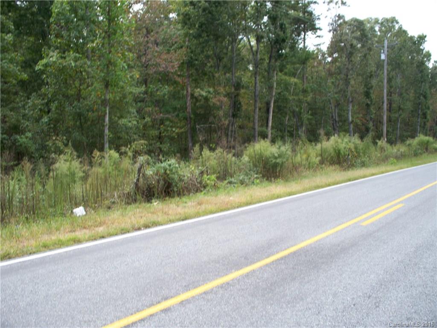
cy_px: 164
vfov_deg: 39.7
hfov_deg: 51.4
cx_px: 218
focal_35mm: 36
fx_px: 454
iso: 64
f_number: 2.8
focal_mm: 7.54
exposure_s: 1/160
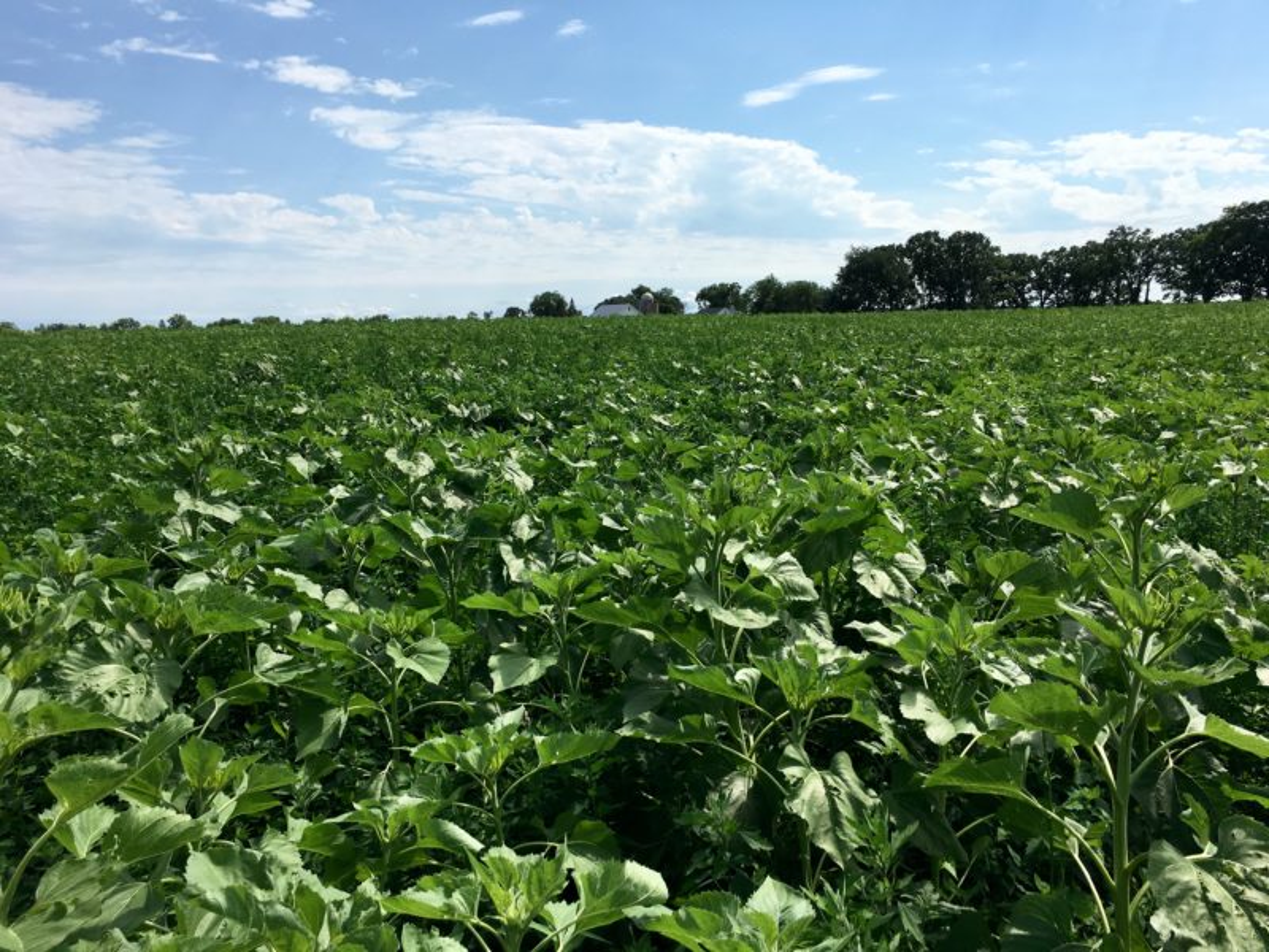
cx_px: 634
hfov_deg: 61.7
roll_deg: +1.3
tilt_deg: -8.2
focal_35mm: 29
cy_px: 476
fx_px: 1063
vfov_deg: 48.2
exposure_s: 1/2653
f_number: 2.2
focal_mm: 4.15
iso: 25
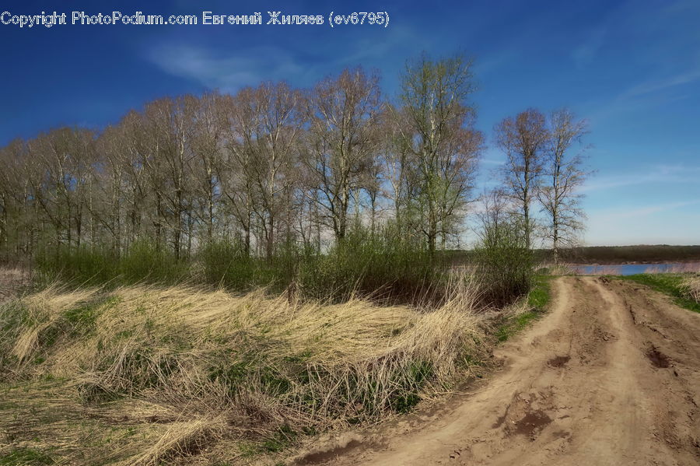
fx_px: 525
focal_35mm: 27
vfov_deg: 47.9
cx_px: 350
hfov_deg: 67.4
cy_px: 233
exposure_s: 1/100
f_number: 10
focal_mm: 18
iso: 100
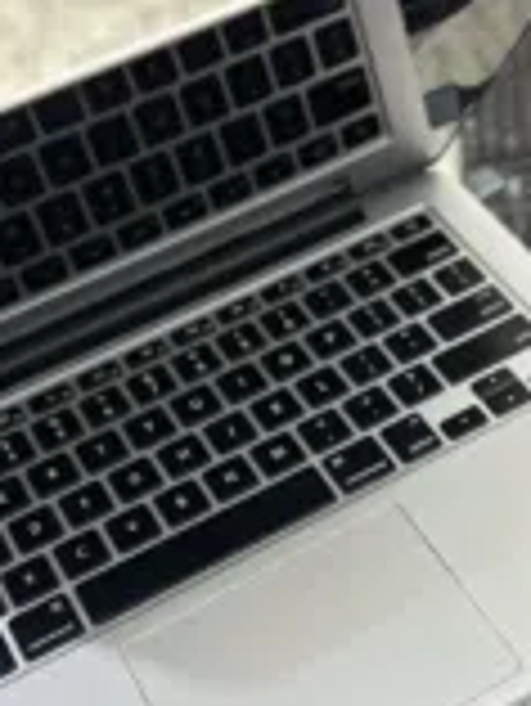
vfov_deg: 31.4
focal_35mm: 61
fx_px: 1246
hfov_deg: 24.0
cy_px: 481
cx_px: 324
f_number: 1.78
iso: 1000
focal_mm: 6.86
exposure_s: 1/25
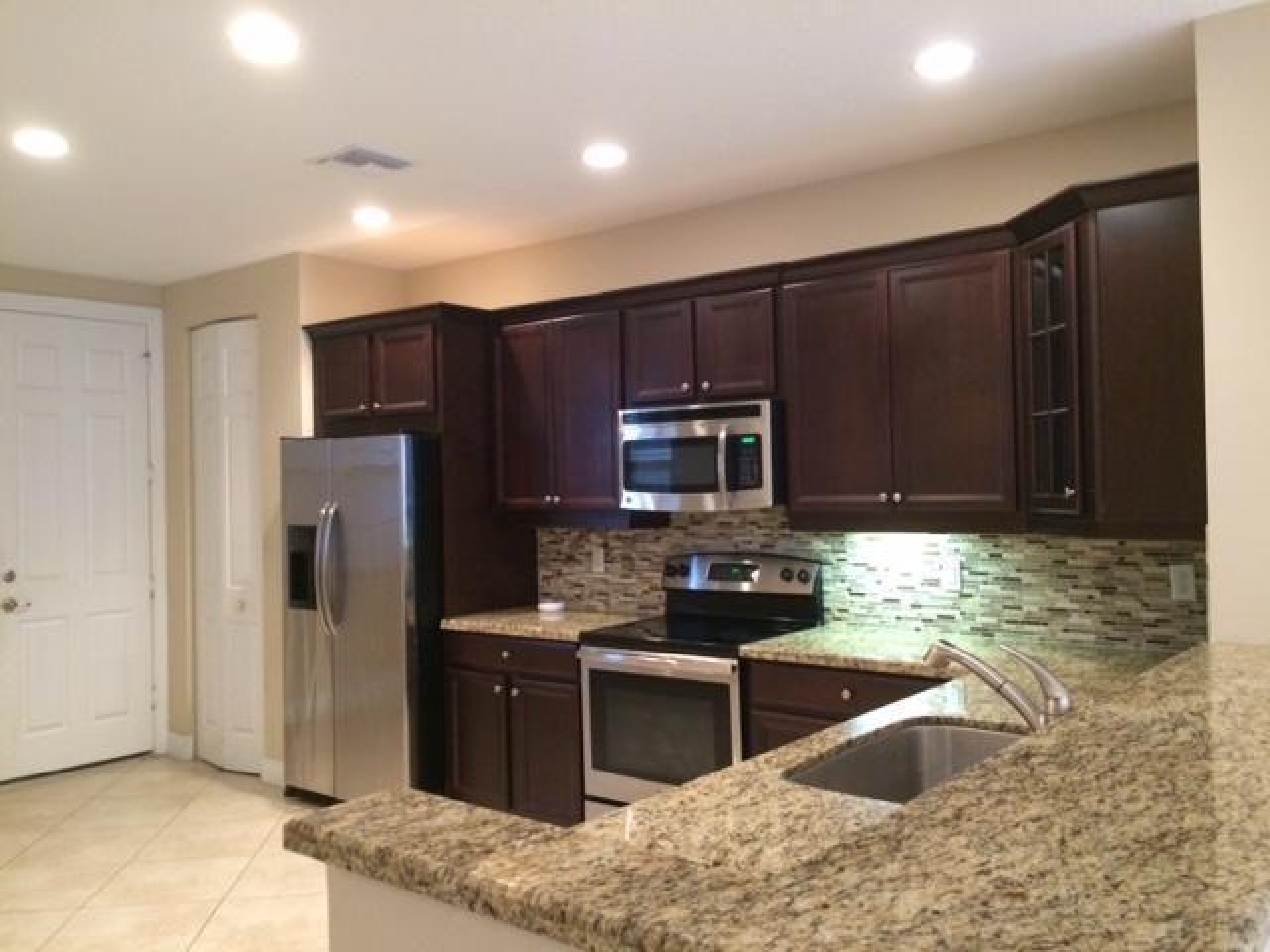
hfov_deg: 61.7
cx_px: 635
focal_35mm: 29
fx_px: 1064
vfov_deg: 48.2
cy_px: 476
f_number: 2.2
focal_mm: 4.15
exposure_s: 1/15
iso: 320
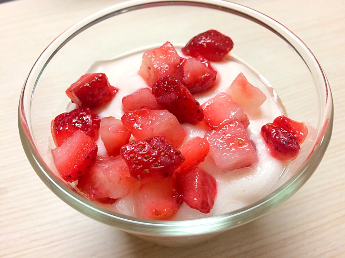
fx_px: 289
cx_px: 172
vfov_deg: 48.2
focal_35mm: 29
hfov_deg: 61.7
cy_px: 129
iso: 100
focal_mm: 4.15
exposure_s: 1/30
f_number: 2.2
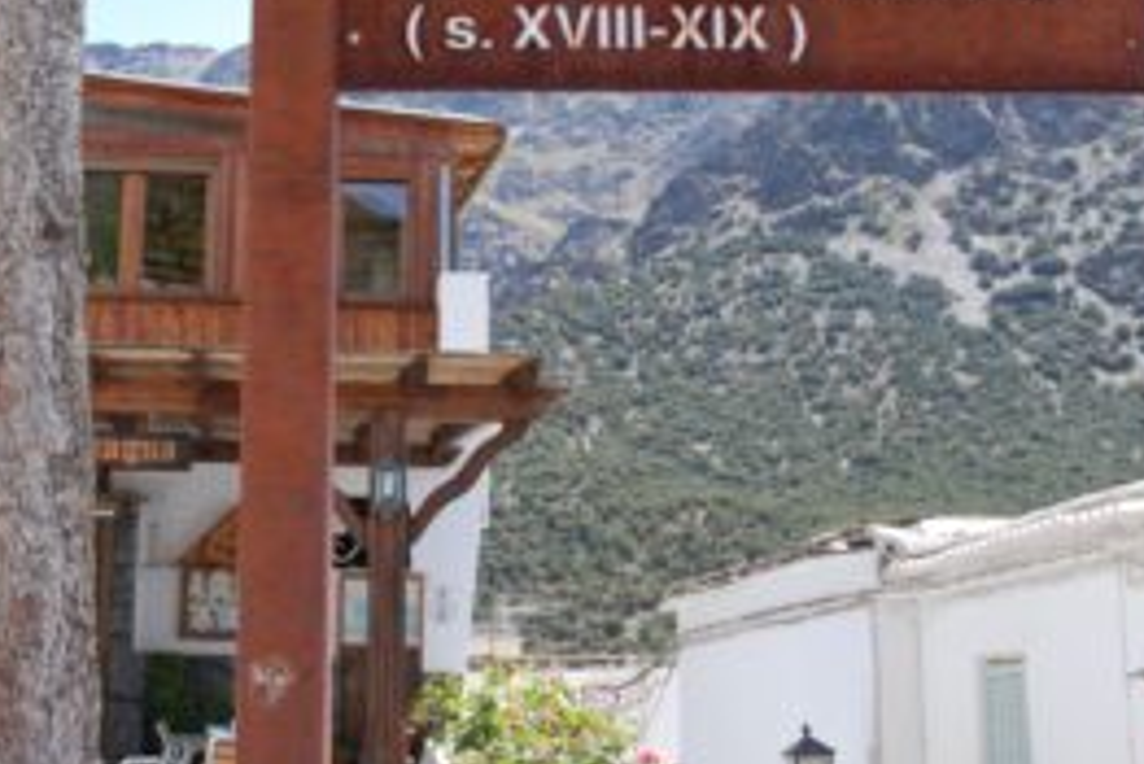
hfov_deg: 31.7
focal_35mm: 63
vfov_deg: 21.5
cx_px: 402
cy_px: 212
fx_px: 2003
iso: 100
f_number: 6.3
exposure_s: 1/160
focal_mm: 22
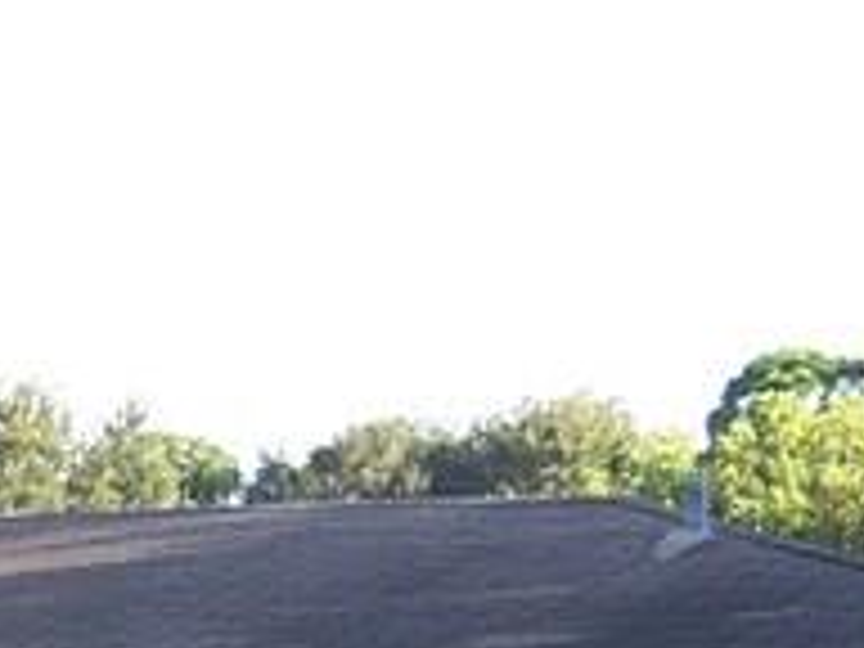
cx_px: -306
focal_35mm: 176
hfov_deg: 10.9
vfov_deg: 8.3
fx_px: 4393
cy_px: 972
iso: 80
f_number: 3.4
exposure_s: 1/180
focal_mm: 5.5
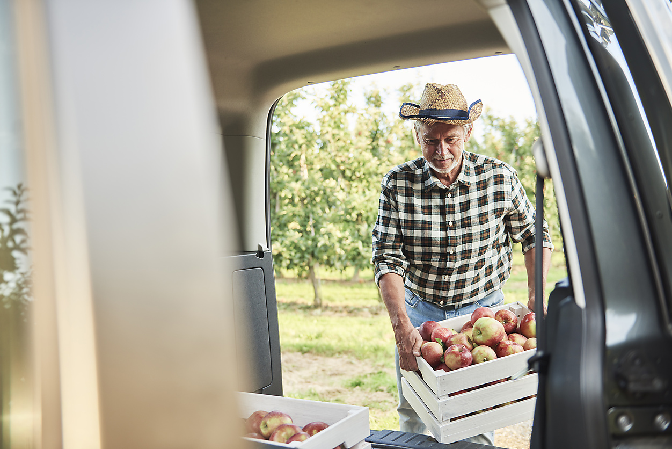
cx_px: 336
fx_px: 710
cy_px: 224
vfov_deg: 35.1
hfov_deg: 50.7
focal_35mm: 38
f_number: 2.8
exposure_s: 1/125
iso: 125
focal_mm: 38
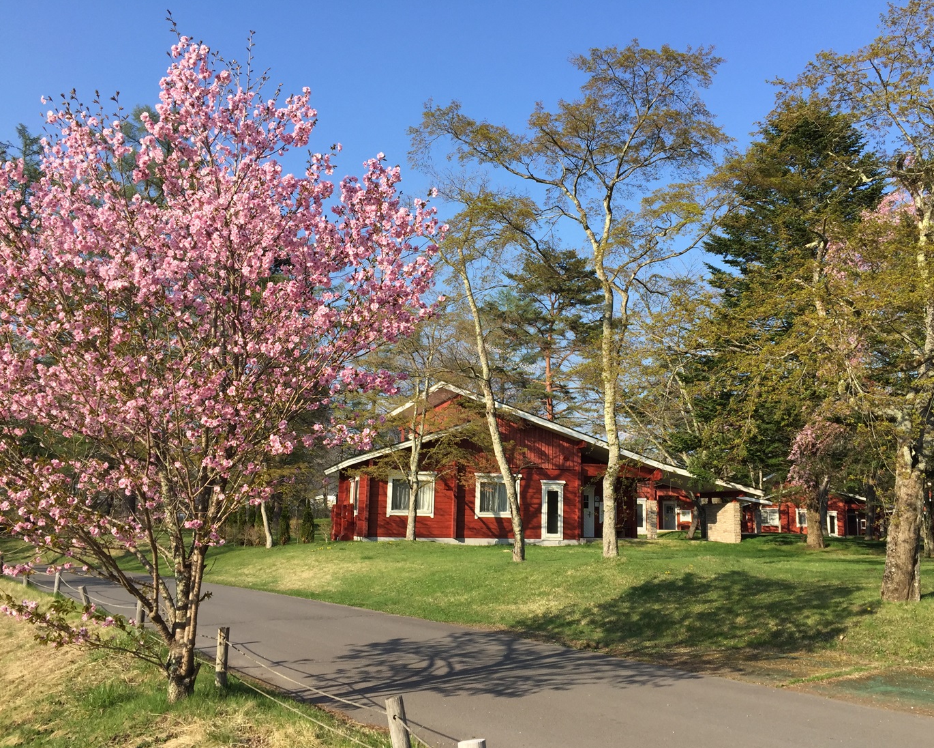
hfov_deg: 57.1
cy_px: 381
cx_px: 506
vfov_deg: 47.1
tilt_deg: +9.0
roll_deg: -0.8
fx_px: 857
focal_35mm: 31
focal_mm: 4.15
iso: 32
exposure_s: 1/1068
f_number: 2.2
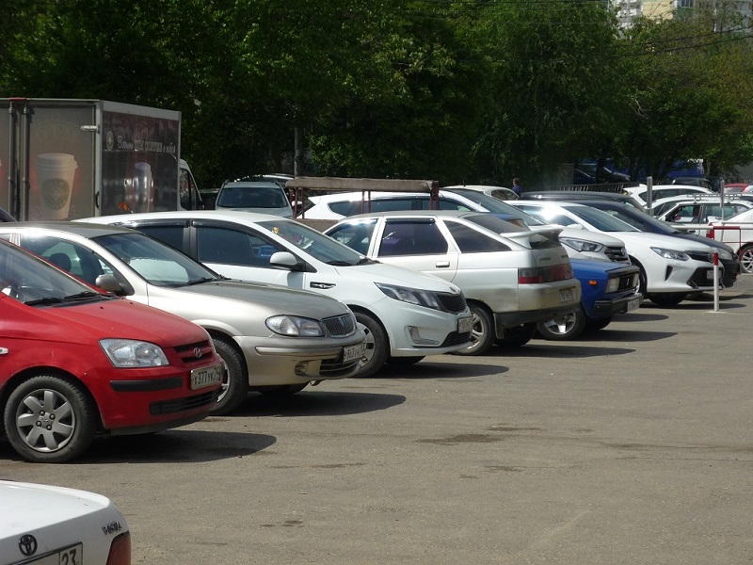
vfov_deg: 14.8
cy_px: 282
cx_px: 376
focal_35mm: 100
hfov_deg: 19.6
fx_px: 2175
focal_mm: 16.5
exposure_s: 1/800
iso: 100
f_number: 5.1
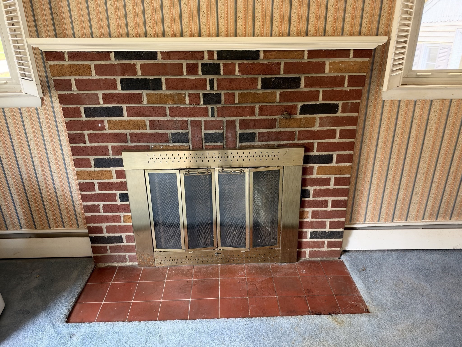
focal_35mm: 24
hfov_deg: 71.6
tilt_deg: -22.7
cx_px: 231
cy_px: 174
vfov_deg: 56.8
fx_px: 320
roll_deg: +0.8
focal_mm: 6.93
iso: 500
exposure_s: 1/40
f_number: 1.48
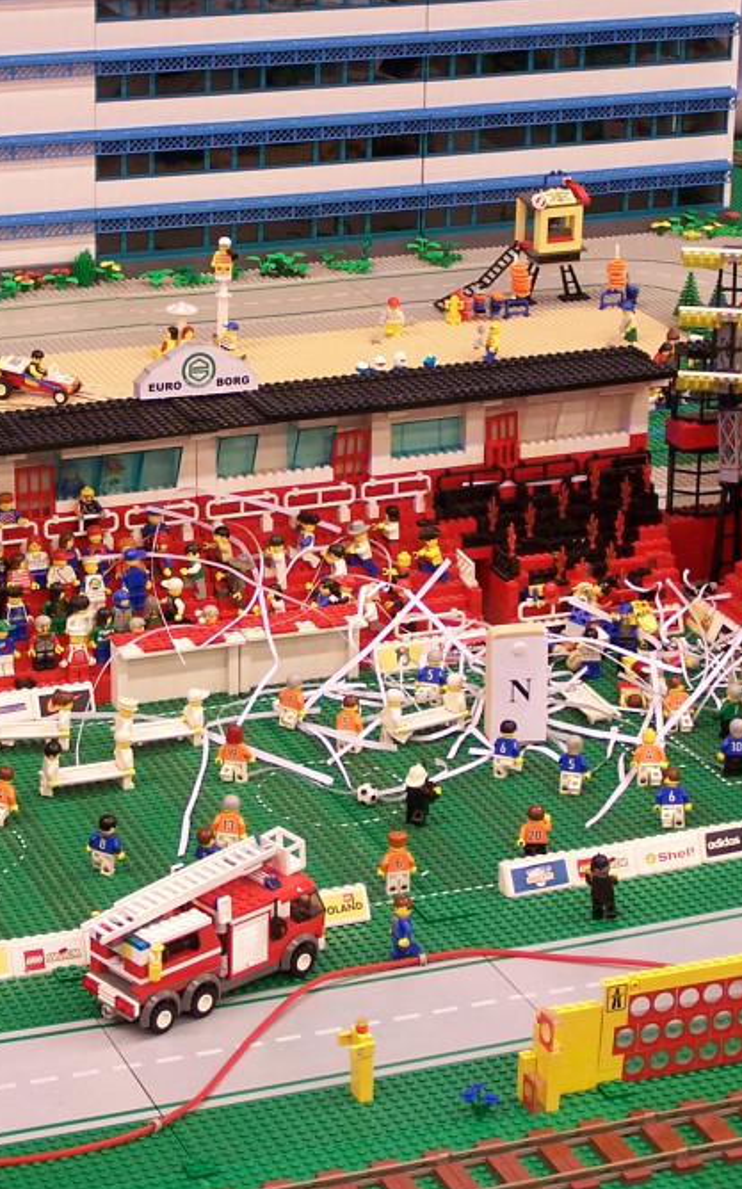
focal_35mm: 104
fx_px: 3368
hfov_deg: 12.6
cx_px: 301
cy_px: 568
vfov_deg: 20.0
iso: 80
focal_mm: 10.7
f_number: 3.2
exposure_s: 1/3
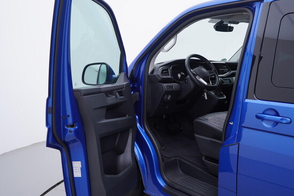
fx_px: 294
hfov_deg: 53.1
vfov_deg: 36.9
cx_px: 147
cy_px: 98
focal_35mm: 36
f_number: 3.5
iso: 125
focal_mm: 24
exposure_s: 1/60
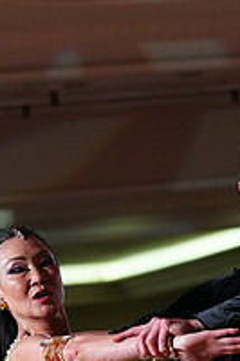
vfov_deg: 5.2
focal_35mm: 392
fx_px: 3926
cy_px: 516
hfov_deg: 3.5
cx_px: 183
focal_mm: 135
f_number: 5
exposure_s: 1/400
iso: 6400
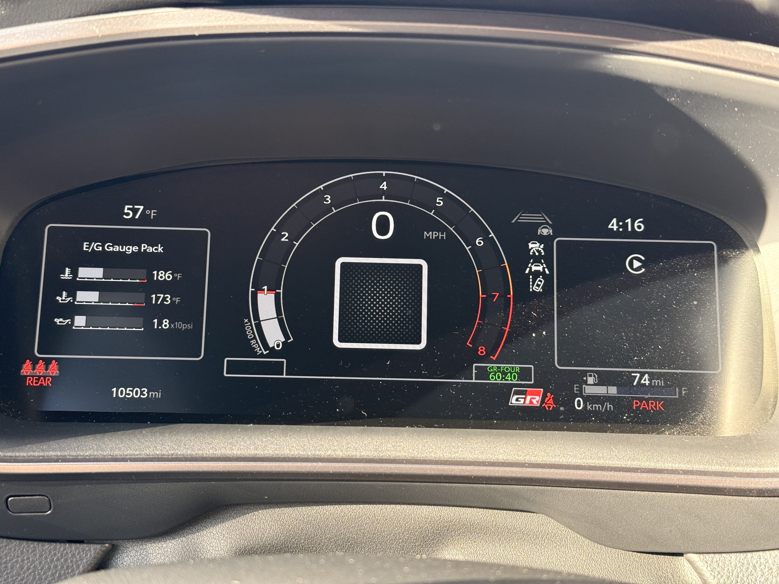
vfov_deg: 30.3
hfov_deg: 39.7
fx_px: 1080
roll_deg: +3.3
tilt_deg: -16.8
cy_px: 292
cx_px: 390
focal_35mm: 48
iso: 125
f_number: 1.78
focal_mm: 6.76
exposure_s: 1/94
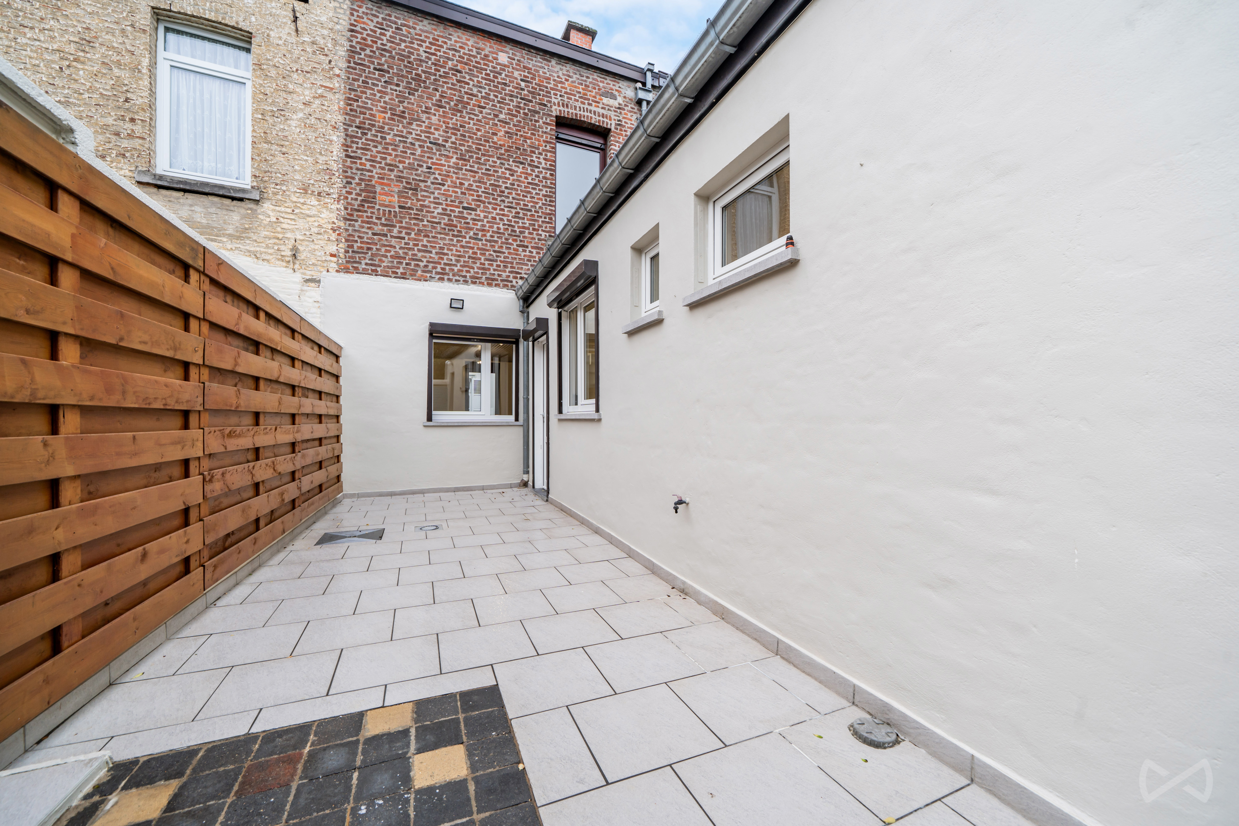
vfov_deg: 85.4
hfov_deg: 108.3
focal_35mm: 13
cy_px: 413
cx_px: 620
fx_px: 447
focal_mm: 13
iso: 100
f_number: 7.1
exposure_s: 1/13
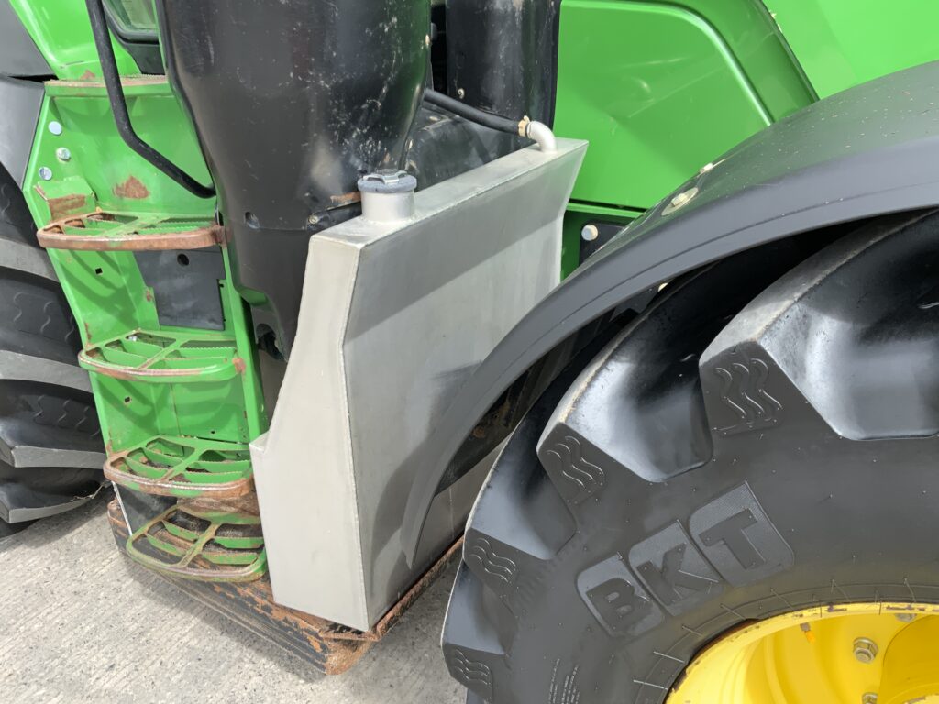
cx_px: 470
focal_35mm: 29
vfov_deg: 48.2
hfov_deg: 61.7
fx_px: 787
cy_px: 352
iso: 16
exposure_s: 1/299
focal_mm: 3
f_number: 1.8
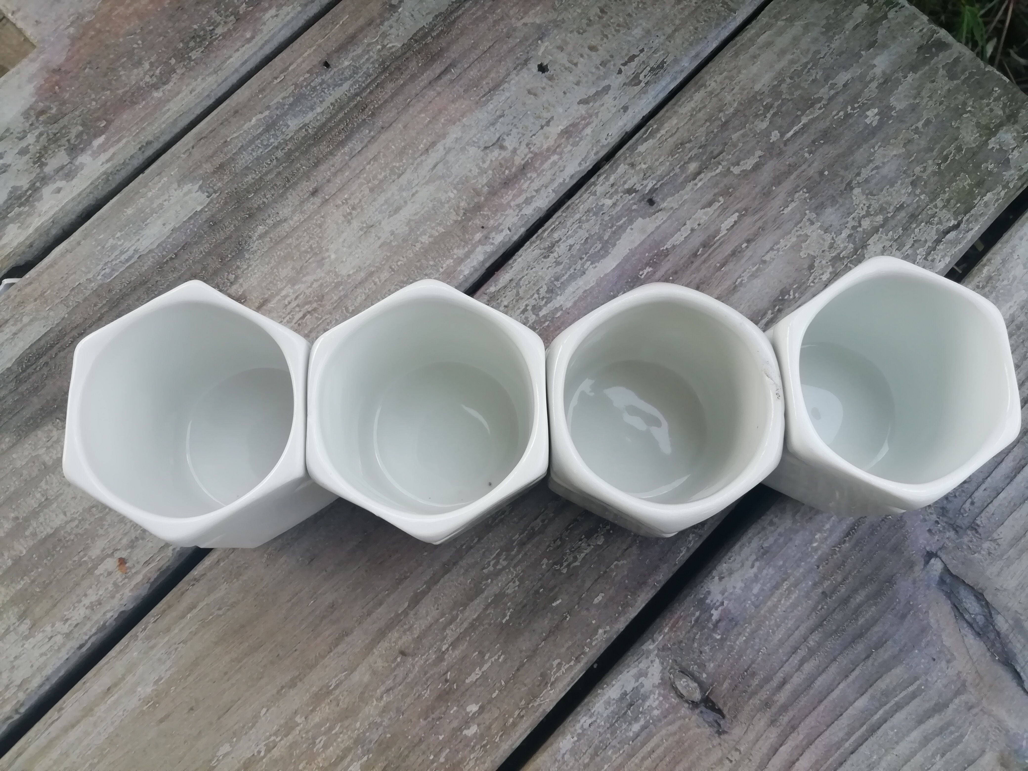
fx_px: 772
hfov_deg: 67.3
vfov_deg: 53.1
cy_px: 386
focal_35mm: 26
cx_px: 514
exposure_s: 1/100
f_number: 2.2
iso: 50
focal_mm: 3.21
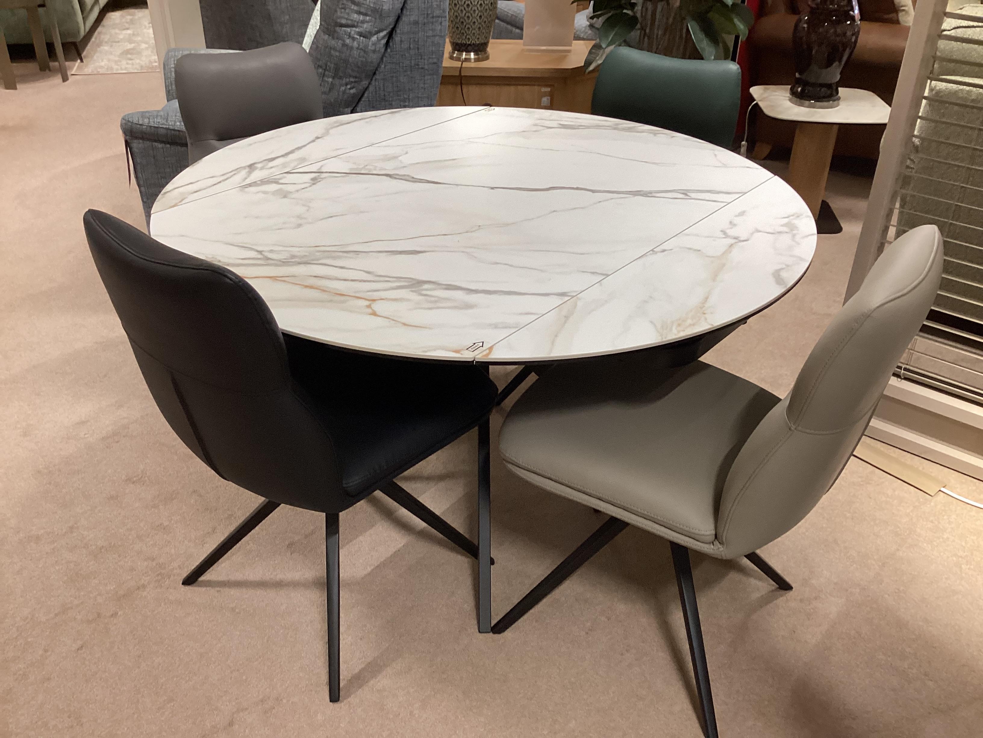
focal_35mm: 31
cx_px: 492
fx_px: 880
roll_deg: +0.0
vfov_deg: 45.4
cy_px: 369
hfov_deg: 58.4
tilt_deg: -34.2
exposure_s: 1/60
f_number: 2.4
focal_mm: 3.3
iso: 125
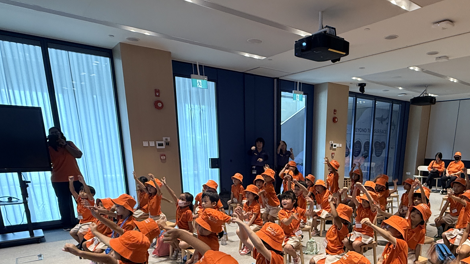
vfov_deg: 41.6
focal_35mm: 26
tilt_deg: -13.4
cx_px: 294
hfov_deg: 70.7
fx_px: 324
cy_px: 226
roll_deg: -0.4
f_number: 2.2
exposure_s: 1/100
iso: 250
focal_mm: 2.22
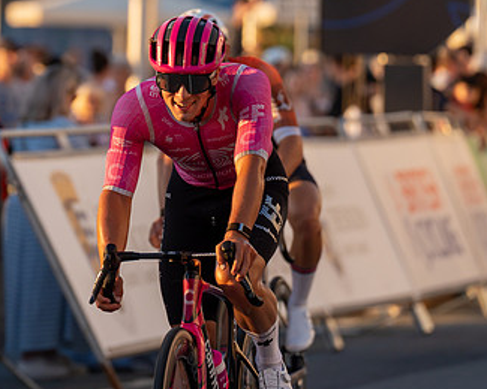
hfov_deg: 4.2
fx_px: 6645
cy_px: 149
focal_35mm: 461
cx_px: 67
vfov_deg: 3.4
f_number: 3.5
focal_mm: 200
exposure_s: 1/1000
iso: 200
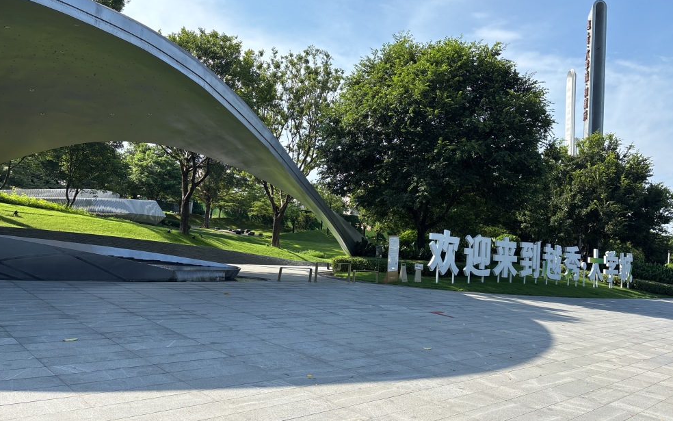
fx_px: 514
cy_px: 200
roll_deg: -3.5
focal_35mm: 28
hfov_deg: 66.5
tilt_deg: +6.7
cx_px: 335
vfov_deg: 44.5
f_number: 1.6
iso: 64
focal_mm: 5.96
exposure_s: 1/2364
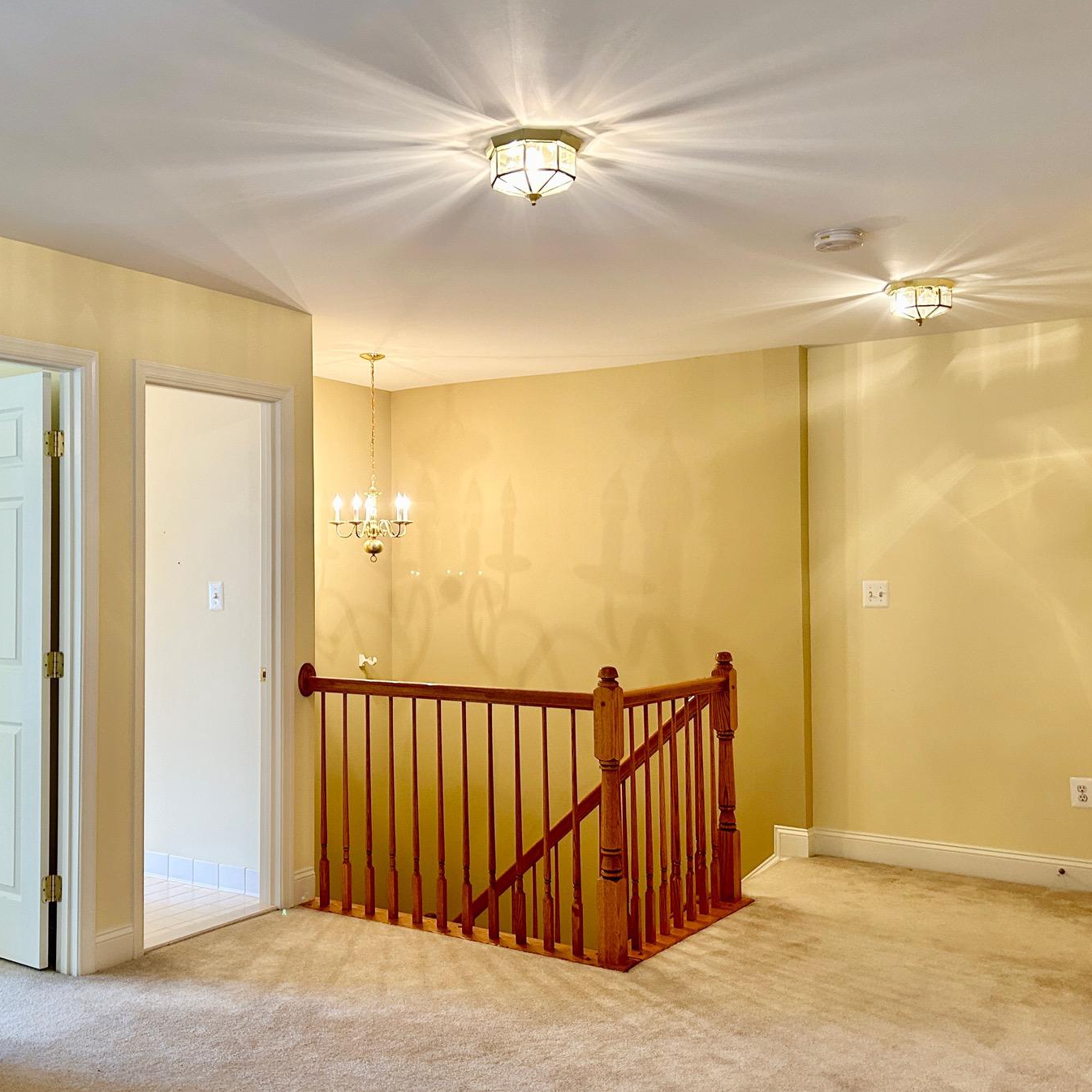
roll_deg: +0.6
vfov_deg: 47.2
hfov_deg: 46.8
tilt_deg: +2.4
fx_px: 1249
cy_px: 545
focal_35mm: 35
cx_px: 406
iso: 160
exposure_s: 1/60
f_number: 1.5
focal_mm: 5.7
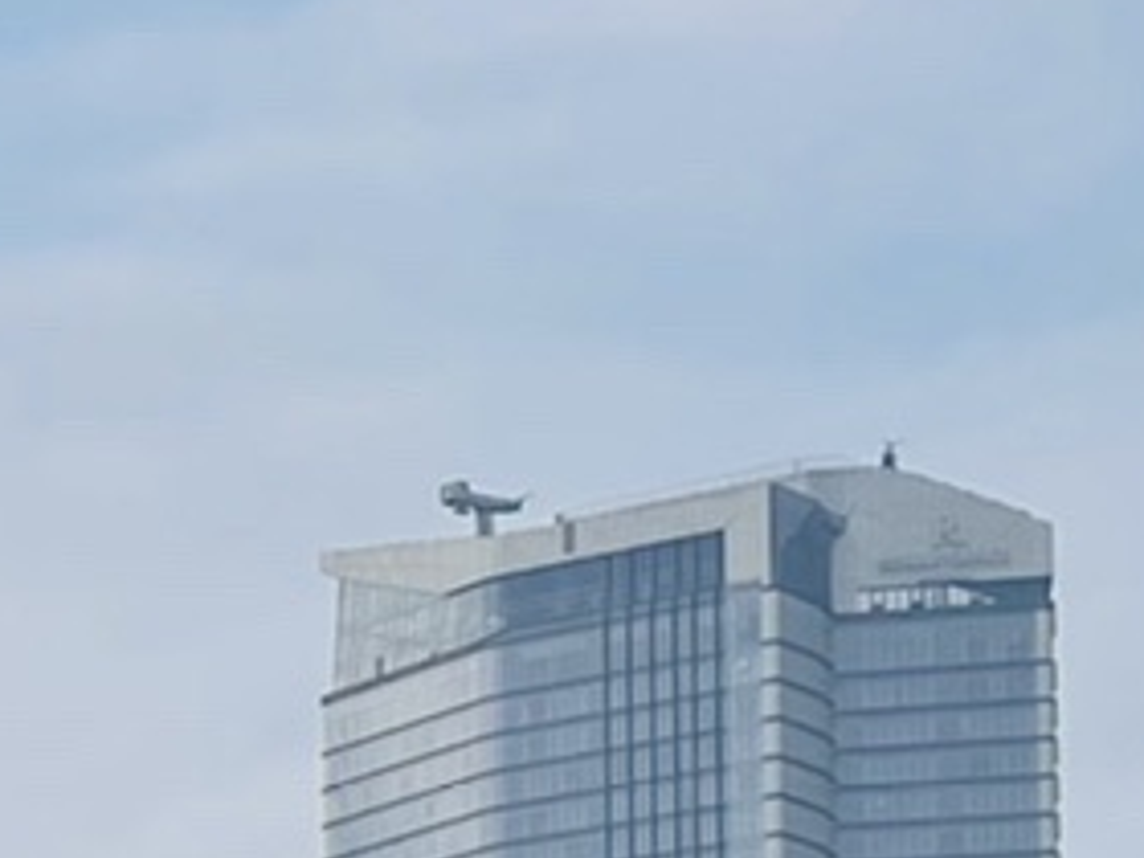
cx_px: -1050
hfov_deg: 9.9
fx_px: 6147
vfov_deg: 7.6
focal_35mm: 186
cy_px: 1773
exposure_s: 1/5291
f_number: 1.6
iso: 32
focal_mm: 4.2
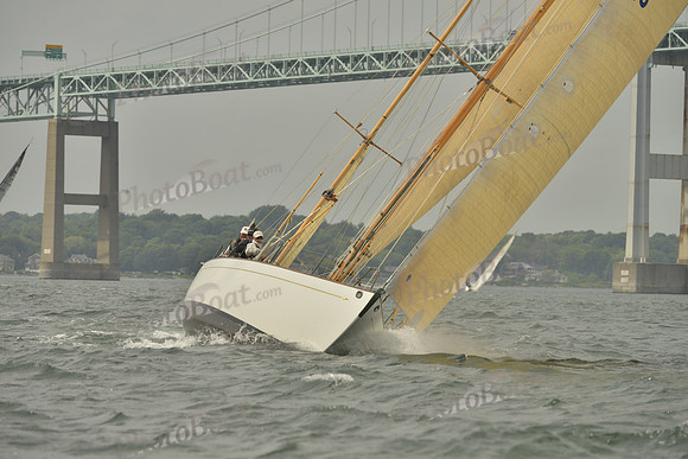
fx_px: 5926
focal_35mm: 310
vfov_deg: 4.4
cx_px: 344
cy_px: 230
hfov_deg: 6.6
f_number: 9
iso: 280
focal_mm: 310
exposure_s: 1/1250
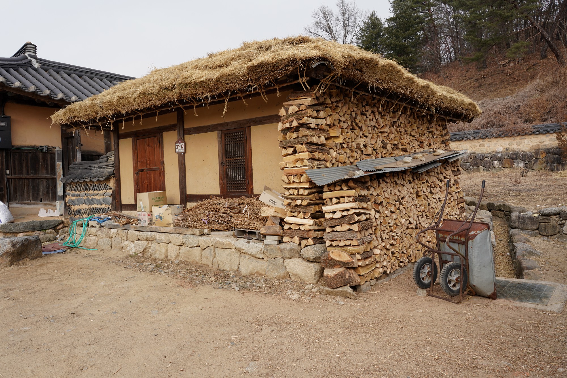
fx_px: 441
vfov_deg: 46.4
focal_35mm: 28
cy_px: 189
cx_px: 284
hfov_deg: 65.5
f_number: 13
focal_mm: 28
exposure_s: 1/100
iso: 200
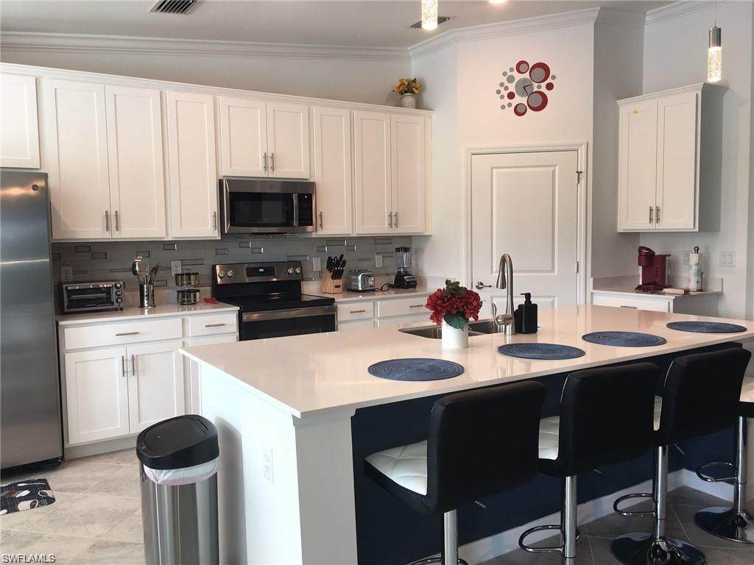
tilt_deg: -3.6
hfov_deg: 61.7
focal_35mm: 29
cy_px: 282
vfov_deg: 48.2
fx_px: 632
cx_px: 377
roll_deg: +0.6
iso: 25
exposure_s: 1/30
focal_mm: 4.15
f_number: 2.2
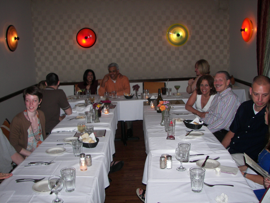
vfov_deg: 39.7
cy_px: 102
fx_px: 281
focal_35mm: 36
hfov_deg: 51.4
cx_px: 135
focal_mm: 6
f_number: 2.8
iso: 100
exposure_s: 1/30
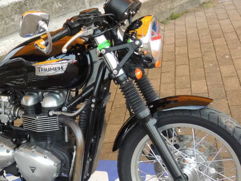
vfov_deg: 25.8
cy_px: 134
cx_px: 74
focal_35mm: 56
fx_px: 390
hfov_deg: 33.9
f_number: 3
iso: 140
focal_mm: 5.5
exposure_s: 1/30
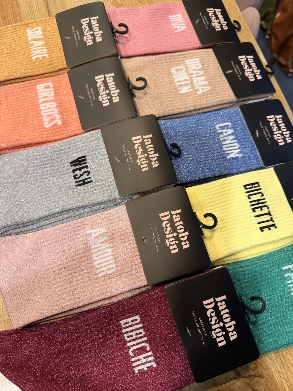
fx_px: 271
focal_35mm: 24
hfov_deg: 56.8
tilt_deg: -71.0
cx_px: 146
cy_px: 196
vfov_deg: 71.6
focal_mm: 6.76
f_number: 1.78
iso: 160
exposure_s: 1/100
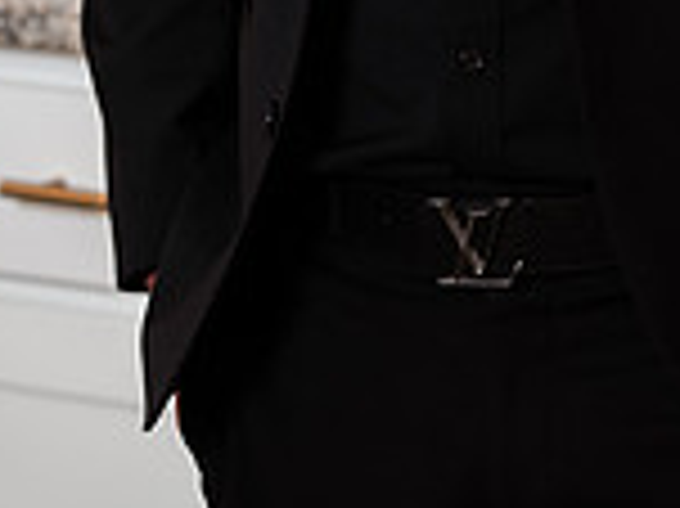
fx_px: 4789
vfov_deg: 5.9
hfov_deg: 8.1
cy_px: -486
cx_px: 500
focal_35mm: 244
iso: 50
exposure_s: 1/160
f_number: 3.2
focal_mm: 85
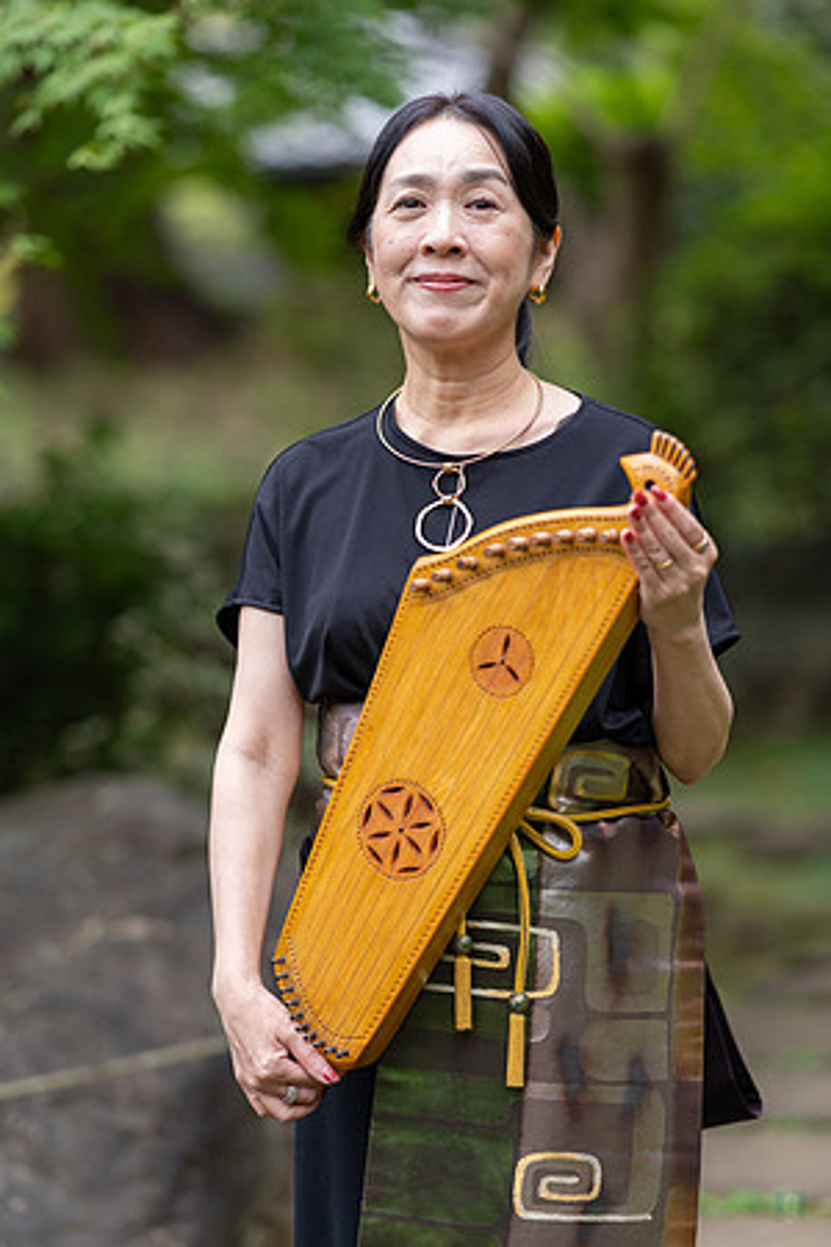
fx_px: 3635
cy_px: 624
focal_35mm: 105
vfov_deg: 19.5
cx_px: 416
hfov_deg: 13.0
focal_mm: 105
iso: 180
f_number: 2.2
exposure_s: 1/250
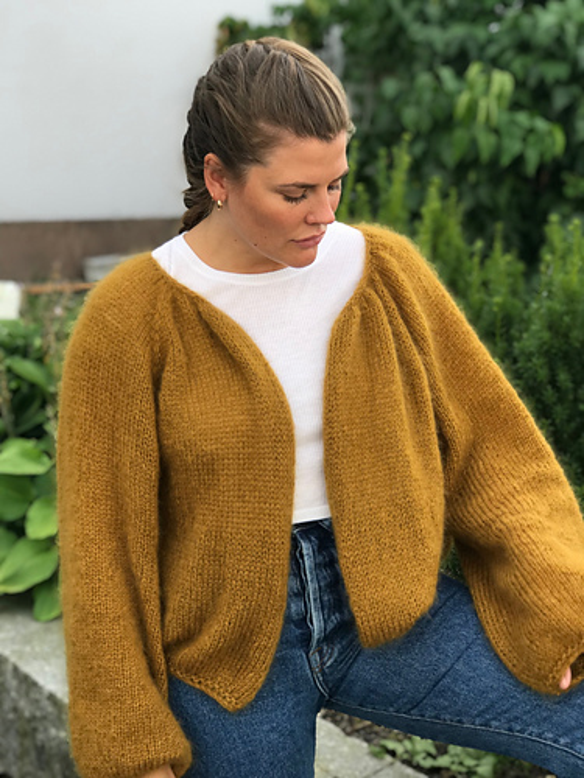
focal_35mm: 57
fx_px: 1282
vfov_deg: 33.8
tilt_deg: -9.6
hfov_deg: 25.7
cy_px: 389
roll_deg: +0.7
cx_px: 292
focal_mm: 6.6
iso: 20
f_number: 2.8
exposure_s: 1/267
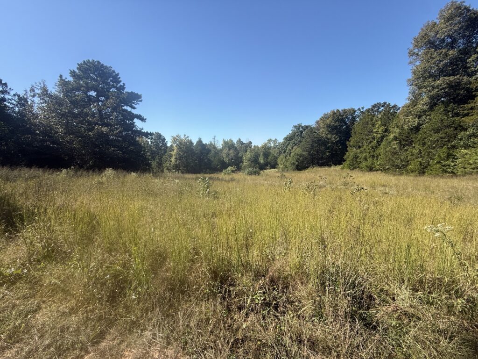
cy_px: 180
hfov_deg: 102.1
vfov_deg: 85.7
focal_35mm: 14
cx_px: 239
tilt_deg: -6.7
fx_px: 193
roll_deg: +0.4
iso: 50
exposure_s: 1/1167
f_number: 2.2
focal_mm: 2.22
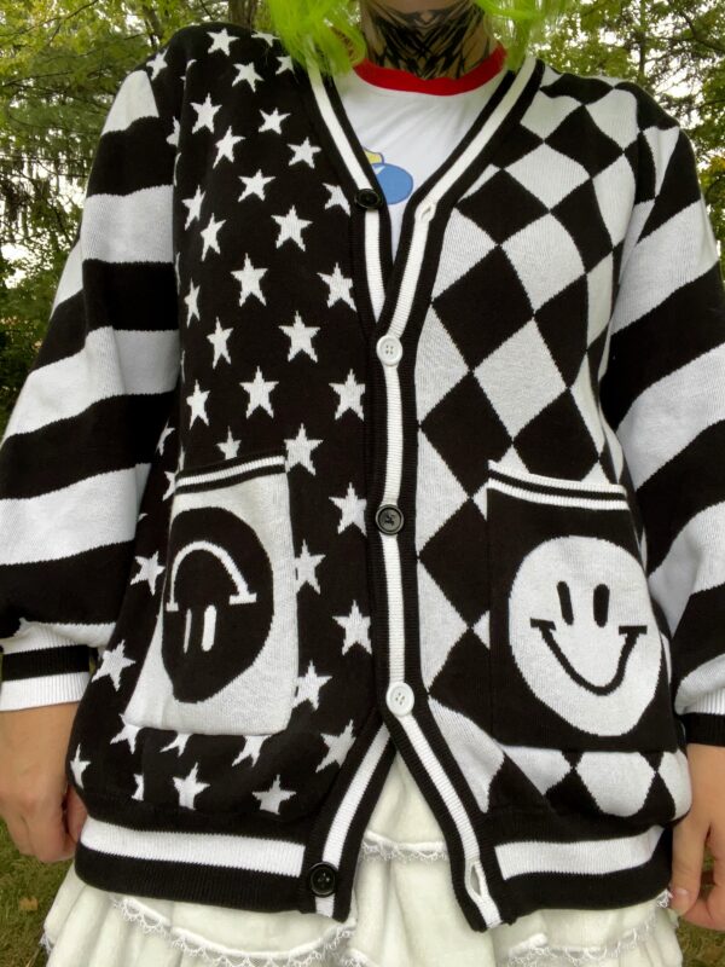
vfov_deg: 60.0
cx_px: 362
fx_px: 838
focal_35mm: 30
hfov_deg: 46.8
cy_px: 484
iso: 100
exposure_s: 1/96
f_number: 2.2
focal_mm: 2.71
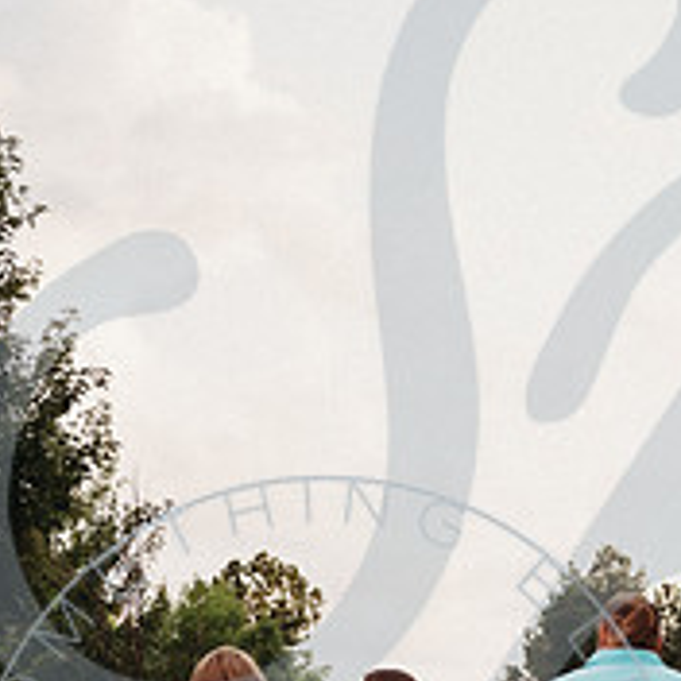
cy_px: 542
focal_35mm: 98
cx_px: 499
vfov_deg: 17.6
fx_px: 2181
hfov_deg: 17.7
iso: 100
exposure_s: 1/640
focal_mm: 45
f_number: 2.8
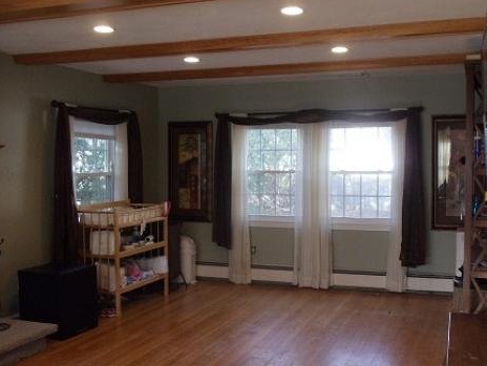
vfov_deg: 26.6
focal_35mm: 55
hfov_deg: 34.9
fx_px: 775
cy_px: 186
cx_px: 263
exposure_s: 1/50
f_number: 3.5
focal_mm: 6
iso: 400
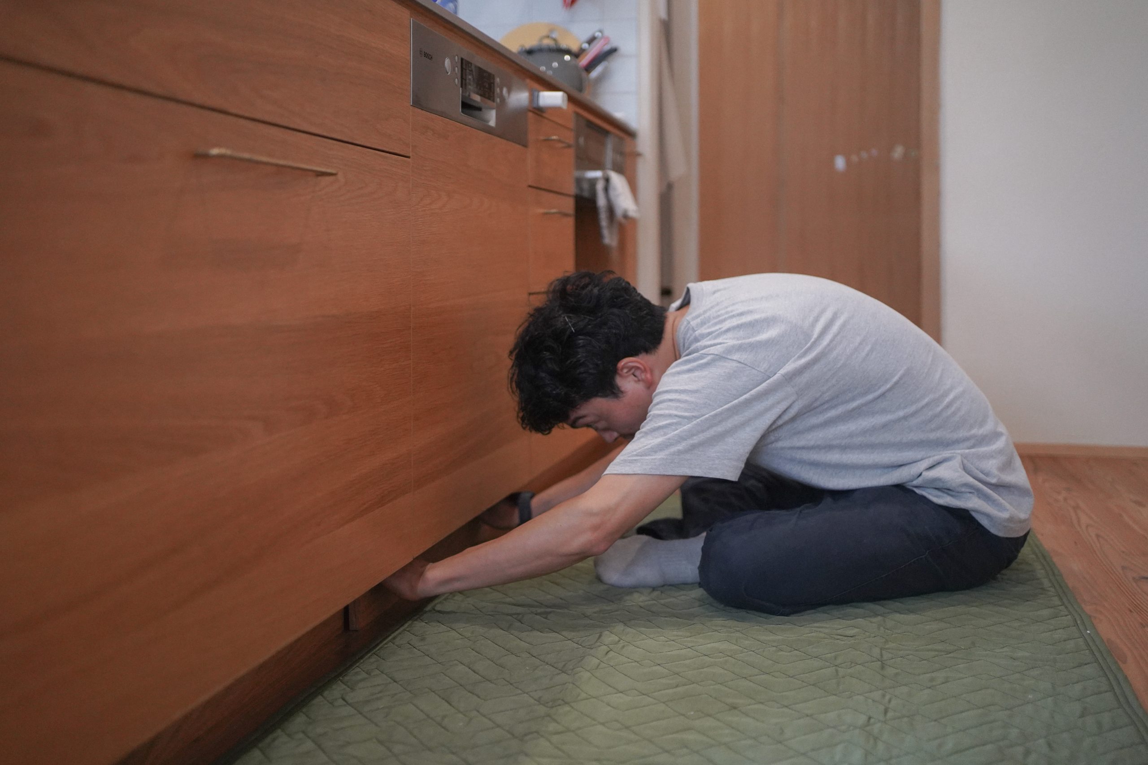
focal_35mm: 35
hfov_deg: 54.4
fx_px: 1116
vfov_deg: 37.9
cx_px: 574
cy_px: 382
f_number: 1.8
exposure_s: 1/1600
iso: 4000
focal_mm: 35
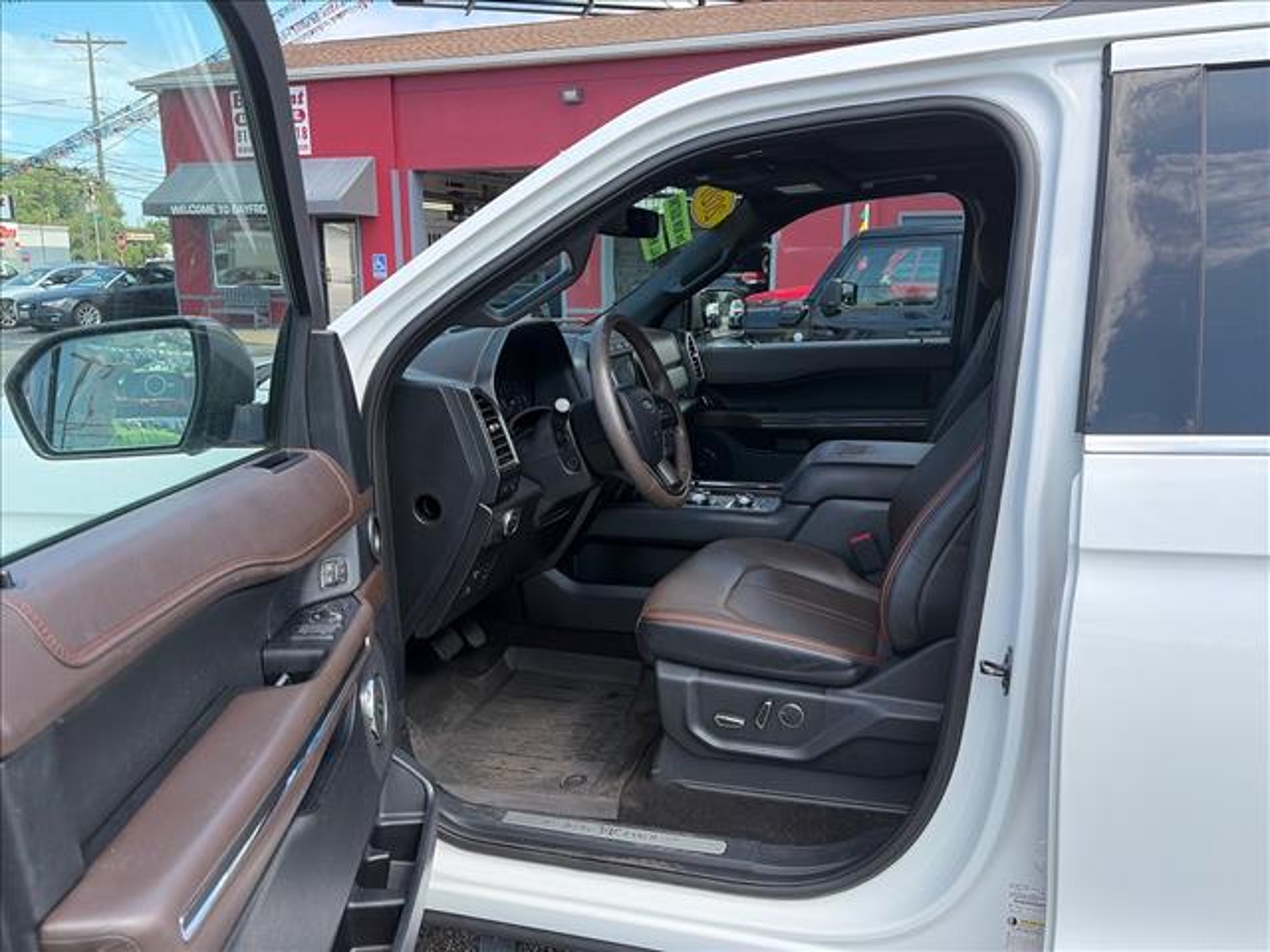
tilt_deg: -10.5
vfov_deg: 53.1
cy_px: 476
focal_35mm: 26
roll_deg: +0.1
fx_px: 954
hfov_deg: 67.3
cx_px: 635
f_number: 1.6
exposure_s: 1/920
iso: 64
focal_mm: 5.96
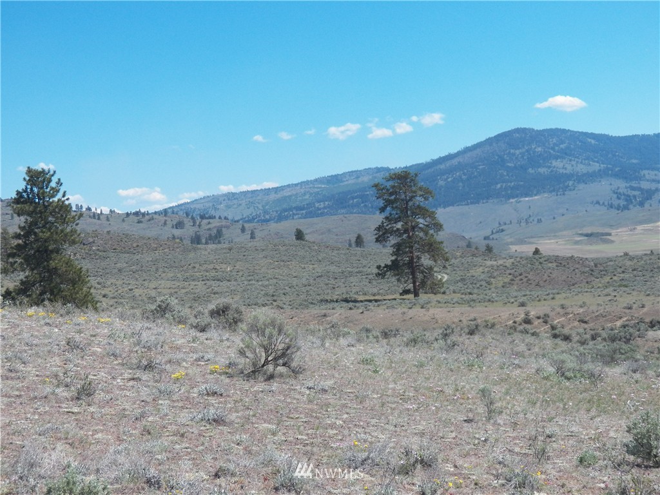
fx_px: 1182
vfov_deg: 23.7
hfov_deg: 31.2
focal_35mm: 62
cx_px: 330
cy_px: 248
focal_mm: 11.2
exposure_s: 1/1250
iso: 125
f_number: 4
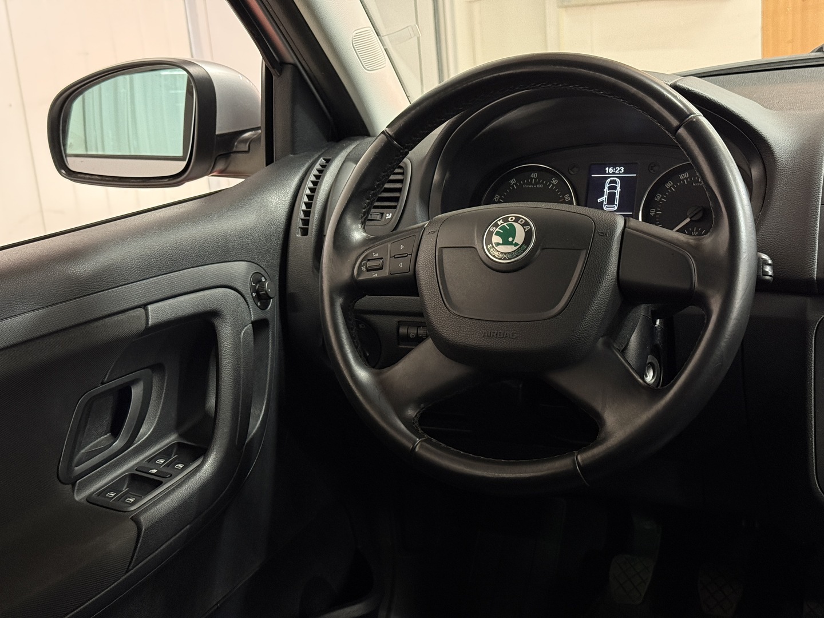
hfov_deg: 39.7
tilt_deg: -14.6
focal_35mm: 48
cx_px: 412
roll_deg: +4.9
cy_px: 309
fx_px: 1143
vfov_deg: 30.3
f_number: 1.78
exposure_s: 1/40
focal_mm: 6.76
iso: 400
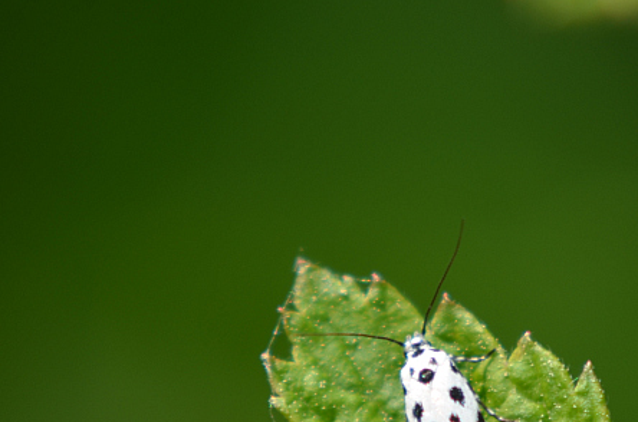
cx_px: 437
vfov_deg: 2.0
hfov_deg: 3.0
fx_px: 12237
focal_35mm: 692
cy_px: 402
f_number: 5.6
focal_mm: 200
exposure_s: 1/320
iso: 100
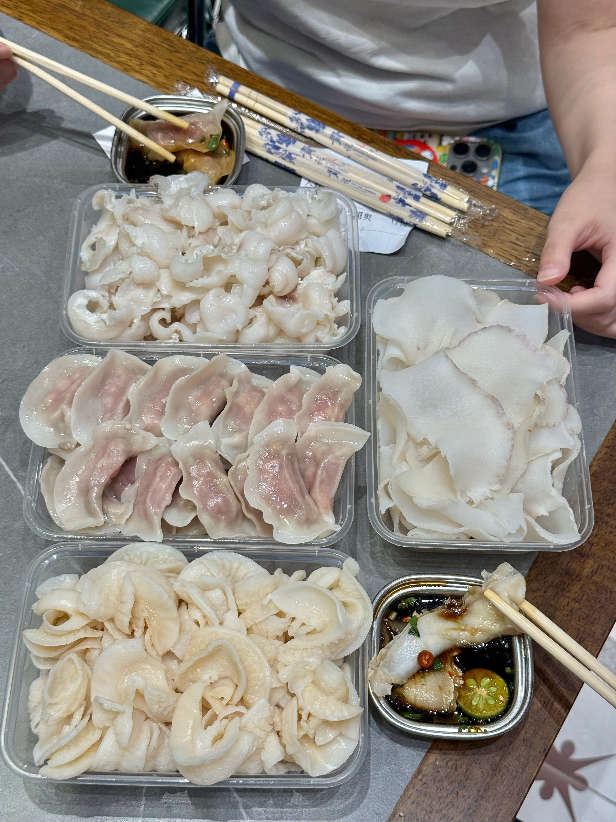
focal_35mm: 48
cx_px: 308
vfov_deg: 39.7
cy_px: 411
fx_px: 1139
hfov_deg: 30.3
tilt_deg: -60.6
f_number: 1.78
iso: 80
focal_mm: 6.76
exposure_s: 1/121
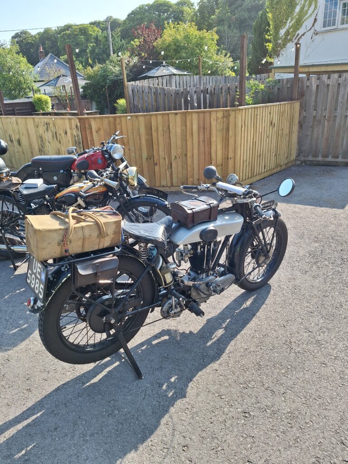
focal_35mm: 23
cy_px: 232
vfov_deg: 73.9
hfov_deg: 58.9
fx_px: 308
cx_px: 174
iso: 40
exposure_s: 1/904
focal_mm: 5.54
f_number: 1.8
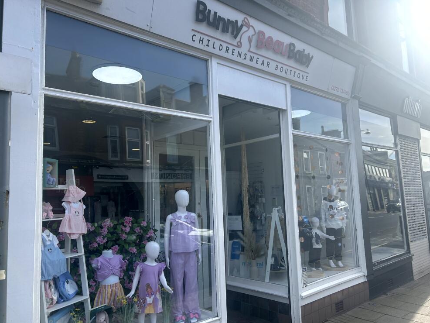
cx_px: 215
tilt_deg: +7.0
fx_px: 335
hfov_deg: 65.3
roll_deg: +1.9
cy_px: 166
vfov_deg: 51.4
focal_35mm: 27
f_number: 1.5
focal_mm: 5.7
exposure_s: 1/1575
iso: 50
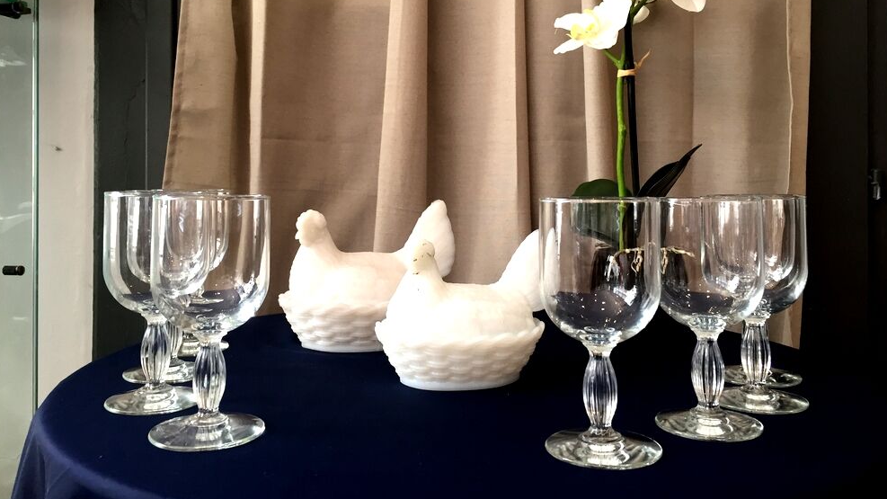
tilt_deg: +1.6
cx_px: 443
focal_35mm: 32
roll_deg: +0.4
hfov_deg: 61.0
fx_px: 753
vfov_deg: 36.4
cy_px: 181
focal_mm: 4.15
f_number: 2.2
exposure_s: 1/33
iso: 80
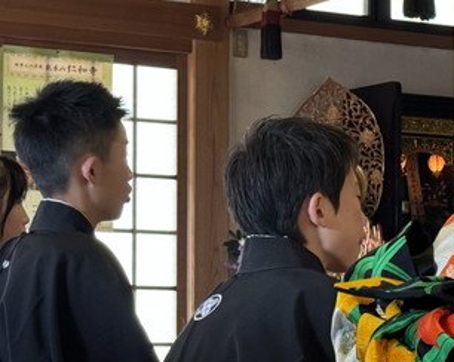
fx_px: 1852
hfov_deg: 14.0
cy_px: 191
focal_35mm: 138
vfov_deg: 11.2
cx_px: 217
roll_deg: -0.6
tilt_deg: +4.2
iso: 200
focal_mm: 6.86
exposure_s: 1/60
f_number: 1.78
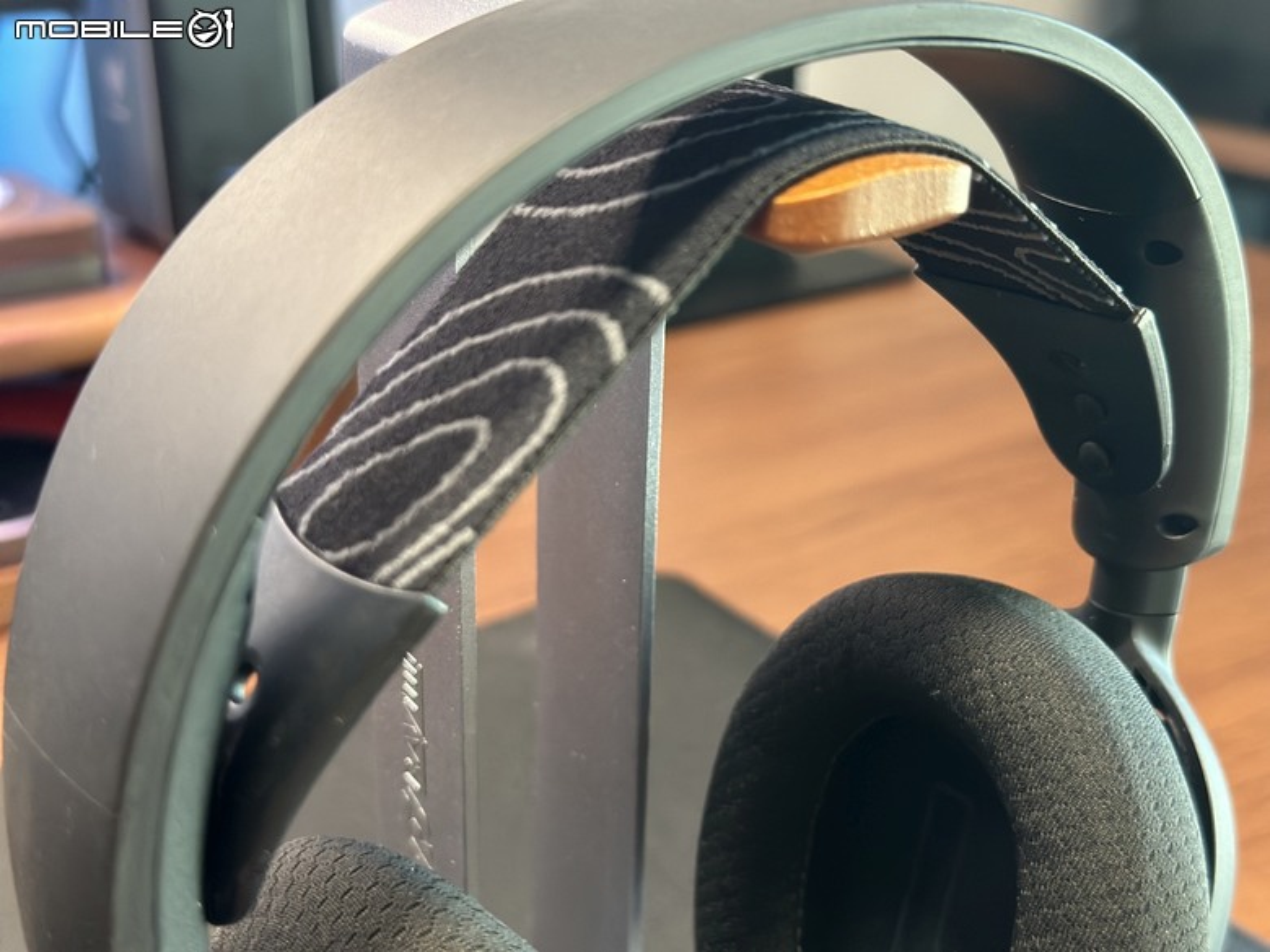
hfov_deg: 39.7
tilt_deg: -21.8
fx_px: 1761
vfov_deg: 30.3
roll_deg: +0.7
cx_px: 635
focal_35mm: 48
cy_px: 476
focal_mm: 6.86
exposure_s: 1/40
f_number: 1.78
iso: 400
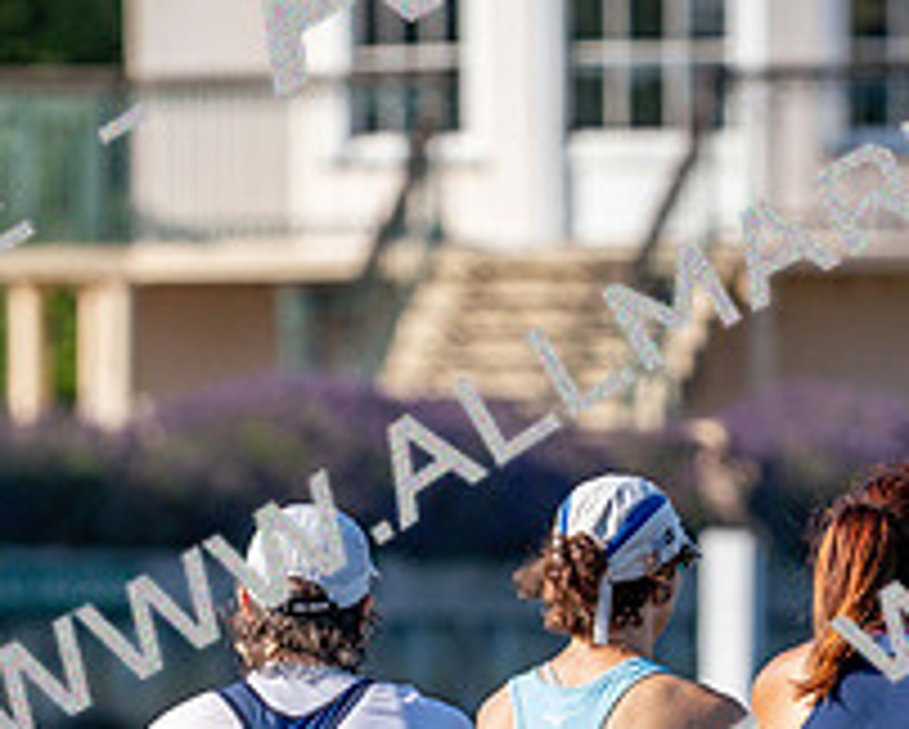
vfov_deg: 1.7
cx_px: 504
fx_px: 24317
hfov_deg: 2.1
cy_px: 758
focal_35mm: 903
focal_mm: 335
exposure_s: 1/1600
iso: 320
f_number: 6.3
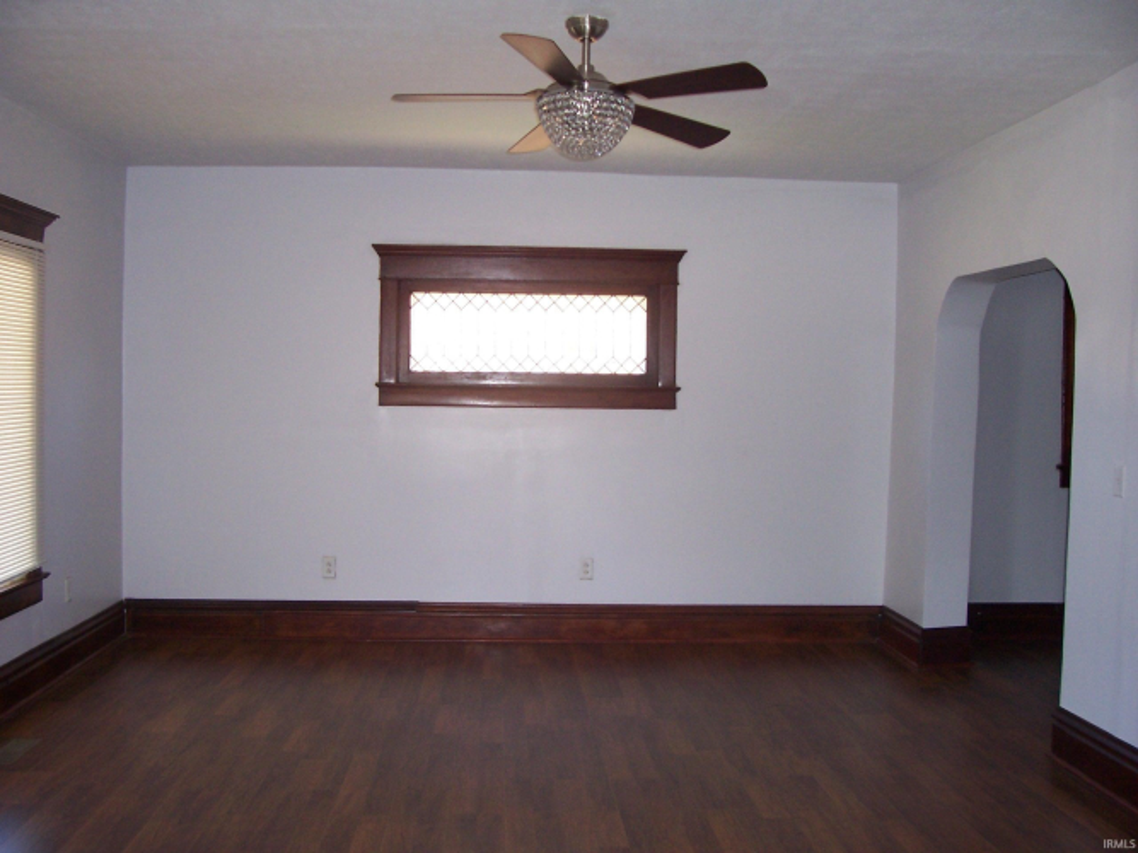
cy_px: 426
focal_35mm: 34
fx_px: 1118
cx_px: 569
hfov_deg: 54.0
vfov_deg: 41.8
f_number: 2.7
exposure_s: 1/60
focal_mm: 5.6
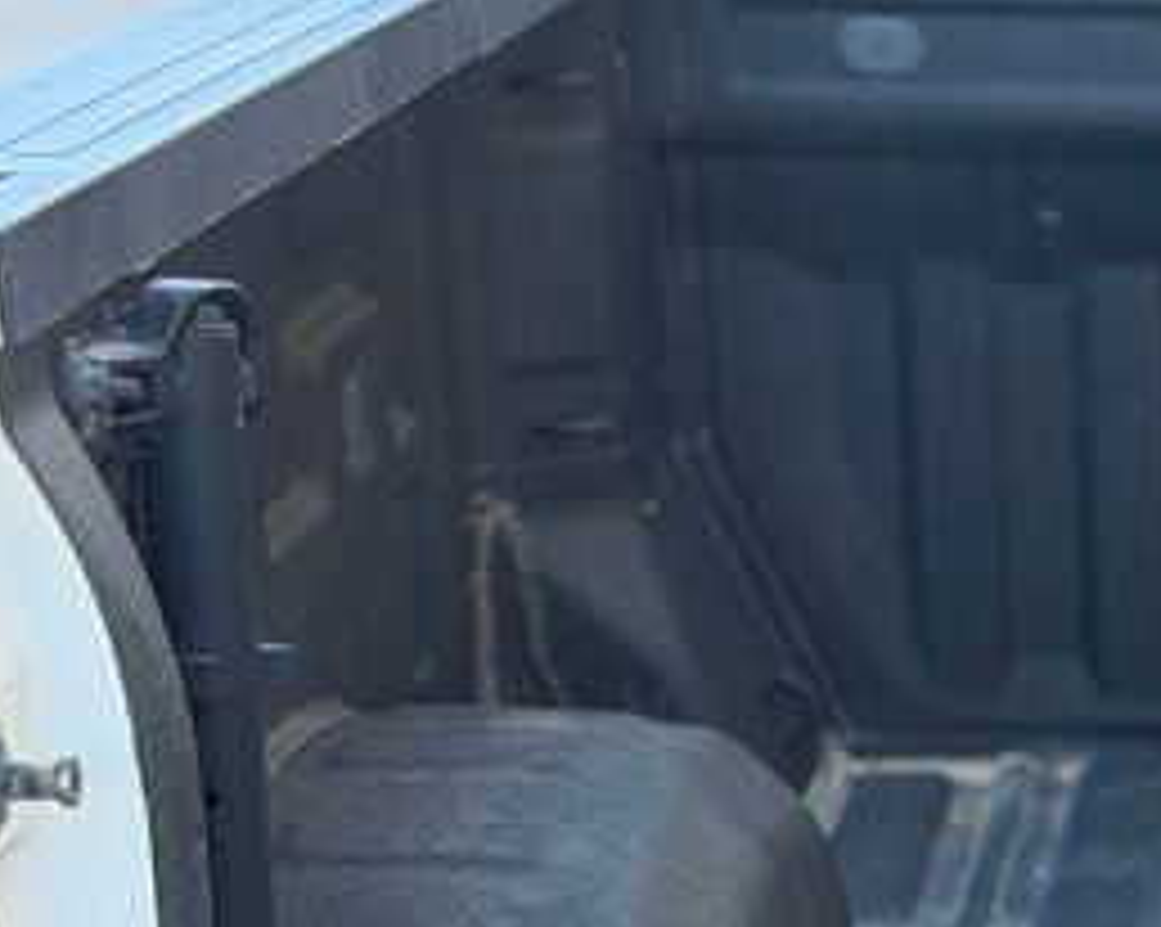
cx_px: 2286
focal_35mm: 186
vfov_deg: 8.2
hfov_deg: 9.7
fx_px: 6386
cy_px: 1292
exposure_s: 1/193
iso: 100
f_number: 1.78
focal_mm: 6.76
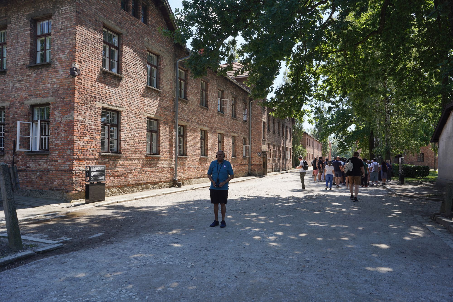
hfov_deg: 73.7
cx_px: 226
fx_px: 302
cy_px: 151
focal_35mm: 24
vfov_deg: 53.1
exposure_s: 1/100
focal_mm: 24
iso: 100
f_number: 10
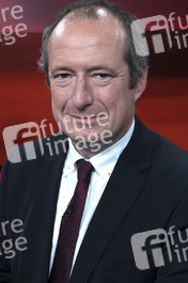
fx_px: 581
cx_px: 89
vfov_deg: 27.2
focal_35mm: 74
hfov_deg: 18.4
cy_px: 191
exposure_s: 1/125
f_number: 5.6
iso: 1600
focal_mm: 49
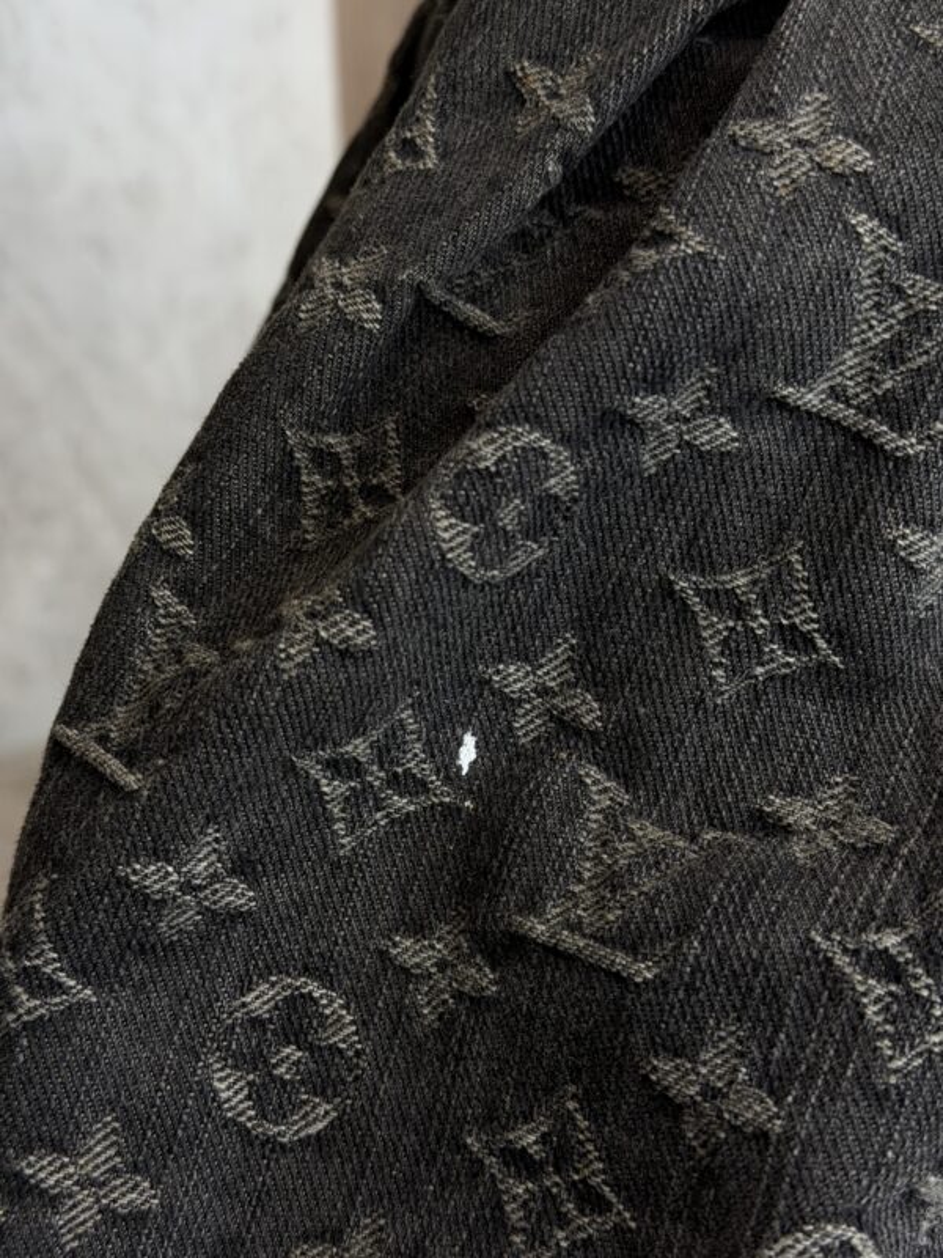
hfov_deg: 30.3
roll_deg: +2.0
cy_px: 629
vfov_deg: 39.7
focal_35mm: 48
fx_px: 1743
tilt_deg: -21.9
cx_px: 472
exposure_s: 1/60
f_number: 1.78
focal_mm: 6.76
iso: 125
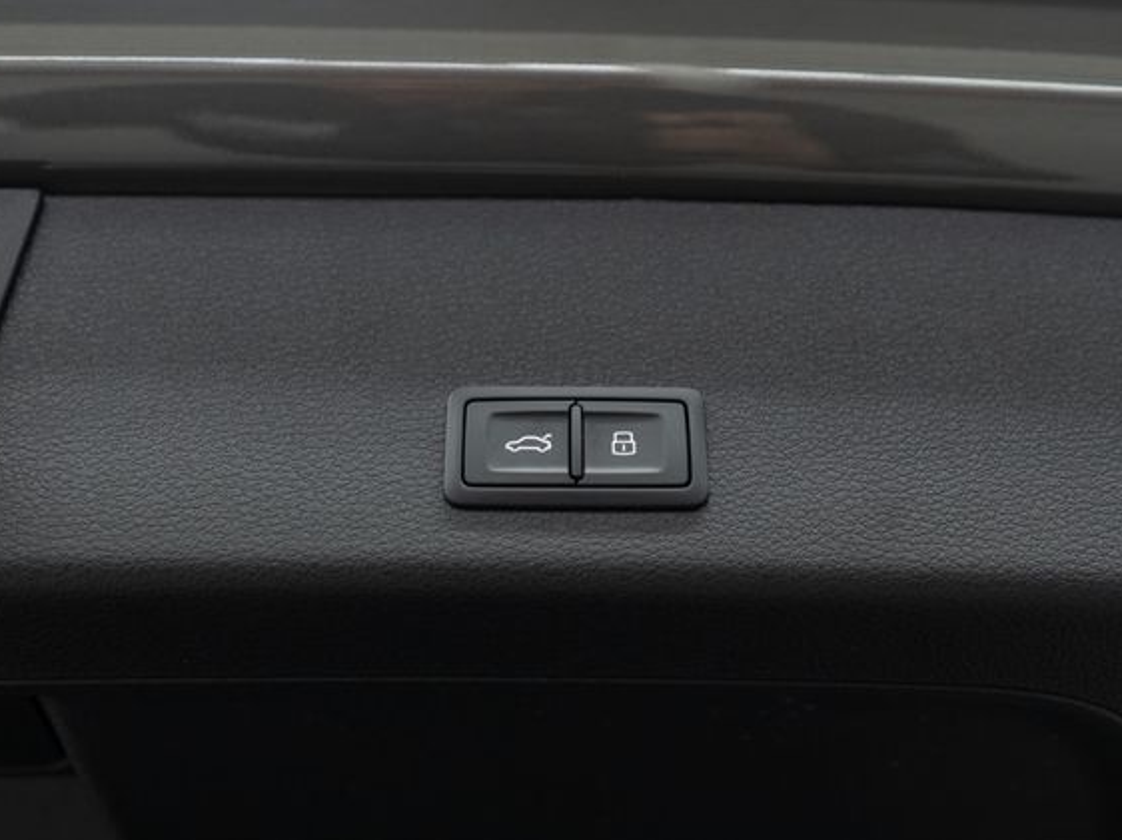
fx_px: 1490
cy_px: 418
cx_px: 579
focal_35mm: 46
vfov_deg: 31.5
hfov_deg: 41.3
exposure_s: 1/40
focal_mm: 28
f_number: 3.2
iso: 400
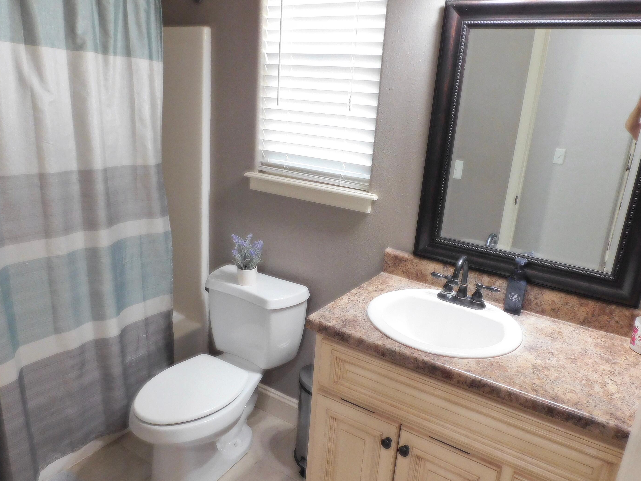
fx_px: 481
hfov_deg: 67.3
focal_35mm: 26
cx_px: 311
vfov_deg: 53.1
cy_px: 245
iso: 320
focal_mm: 4.3
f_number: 3.3
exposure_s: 1/30
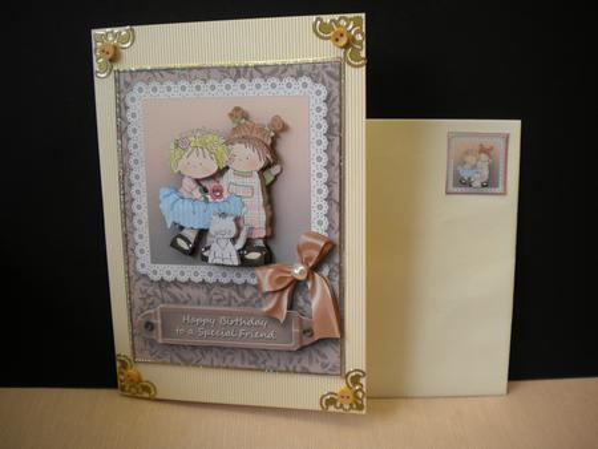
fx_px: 605
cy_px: 224
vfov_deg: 40.7
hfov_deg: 52.6
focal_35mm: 35
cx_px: 299
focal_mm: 6.3
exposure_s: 1/197
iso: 80
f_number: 3.1
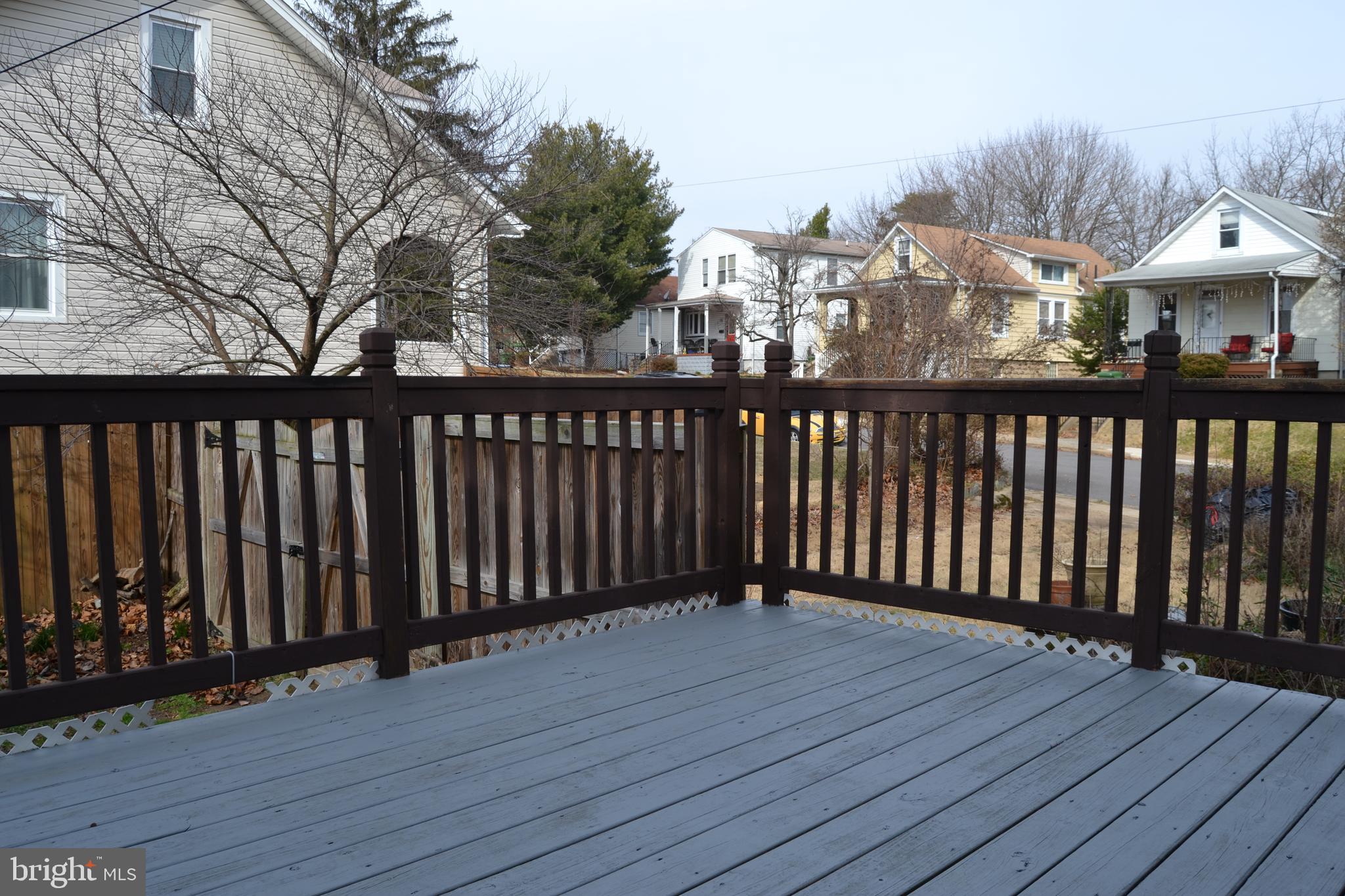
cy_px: 448
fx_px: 1009
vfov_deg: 47.9
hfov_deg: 67.4
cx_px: 672
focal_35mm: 27
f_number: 7.1
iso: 100
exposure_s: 1/200
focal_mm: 18
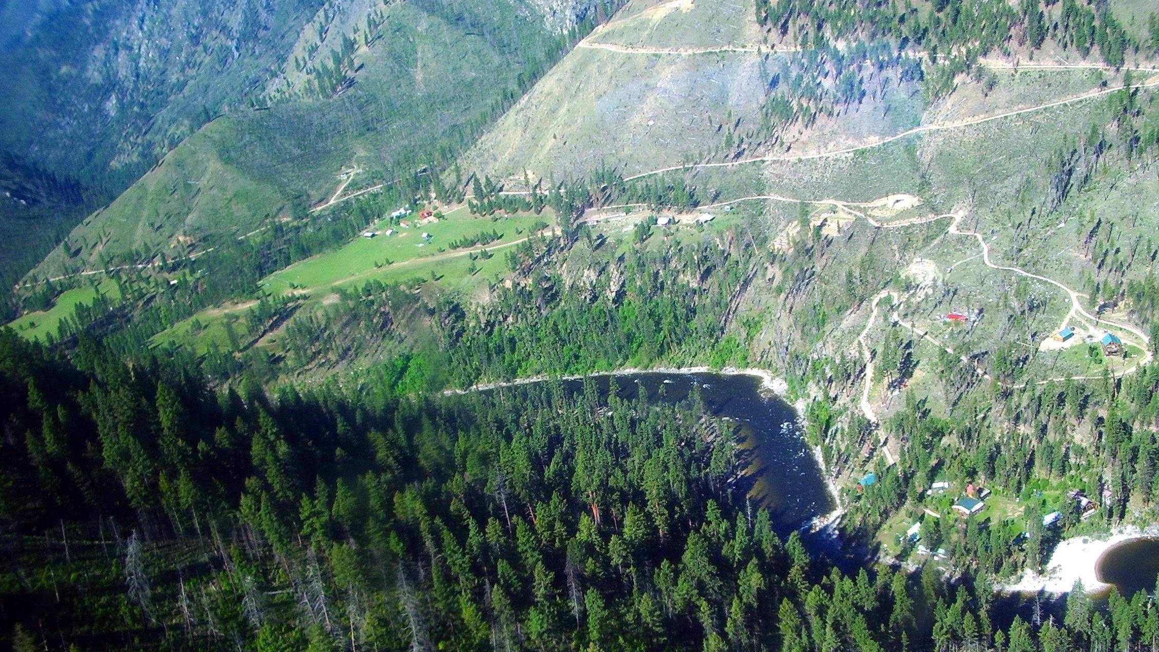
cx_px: 584
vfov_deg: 30.4
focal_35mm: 39
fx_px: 1198
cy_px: 388
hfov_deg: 51.6
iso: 50
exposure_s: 1/200
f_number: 4.3
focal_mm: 5.8
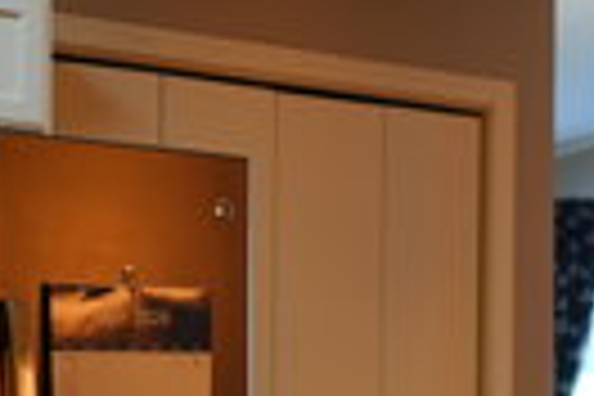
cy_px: 410
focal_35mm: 138
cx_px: 950
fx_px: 2277
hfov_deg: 13.8
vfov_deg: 9.9
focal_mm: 38
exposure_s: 1/200
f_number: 2
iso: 400
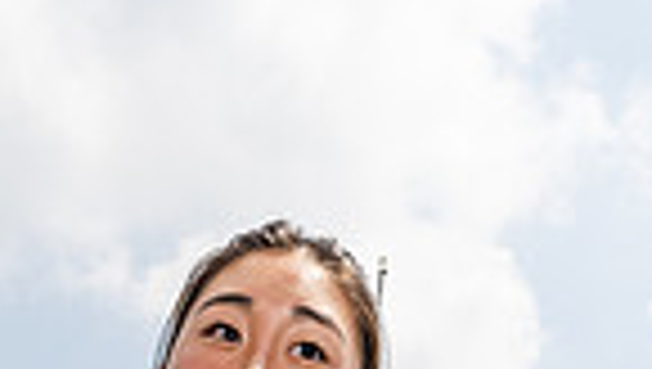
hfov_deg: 26.8
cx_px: 171
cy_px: 932
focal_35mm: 78
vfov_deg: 12.0
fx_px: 1350
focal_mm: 24
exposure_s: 1/250
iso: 100
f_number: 8
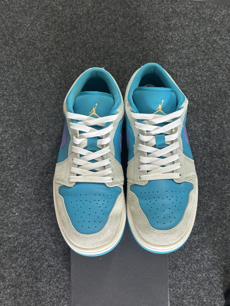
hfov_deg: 30.3
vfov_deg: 39.7
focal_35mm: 48
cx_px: 115
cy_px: 153
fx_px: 425
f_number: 1.78
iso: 125
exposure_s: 1/50
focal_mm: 6.86
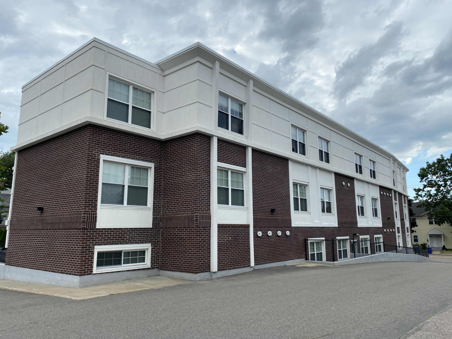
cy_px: 170
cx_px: 226
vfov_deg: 53.1
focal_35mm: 26
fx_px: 339
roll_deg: -0.7
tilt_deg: +9.5
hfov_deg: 67.3
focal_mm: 4.25
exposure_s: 1/1114
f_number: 1.8
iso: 32
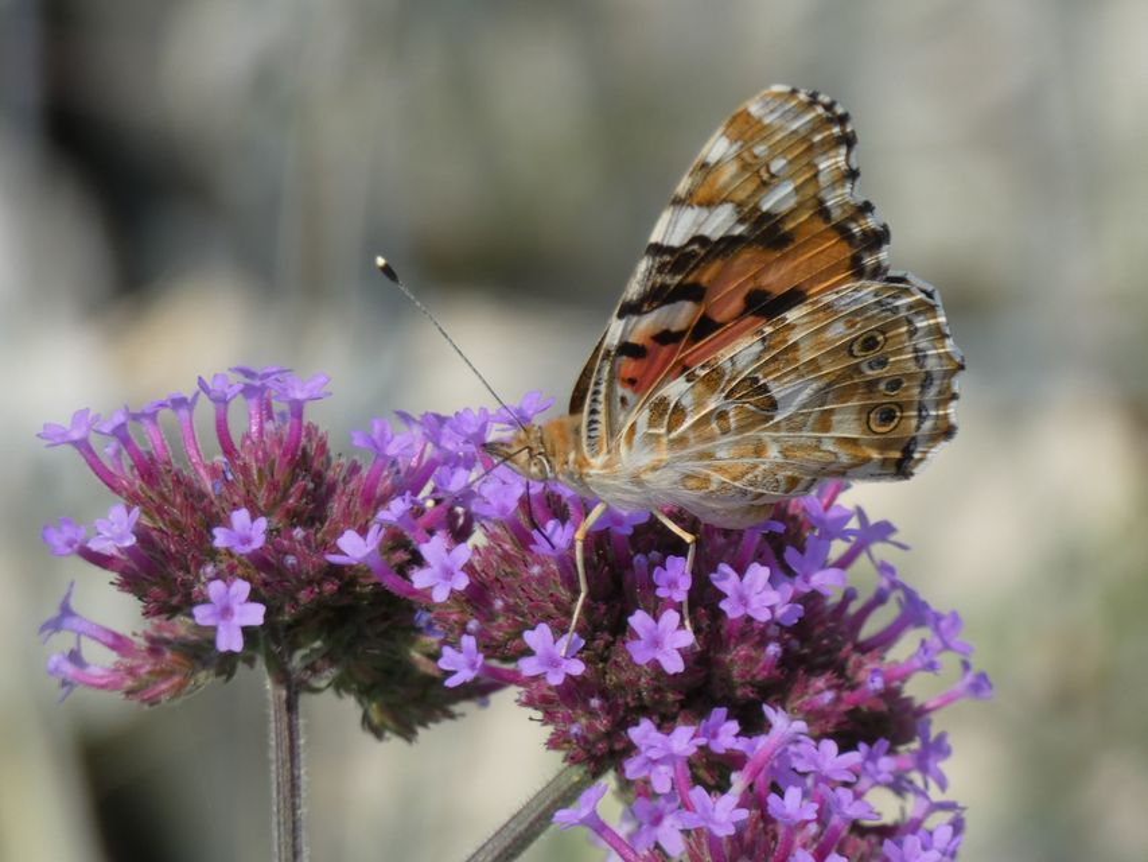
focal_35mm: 372
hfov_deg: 5.3
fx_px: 12339
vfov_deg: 4.0
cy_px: 431
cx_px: 574
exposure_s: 1/250
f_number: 5.6
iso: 80
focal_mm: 66.7
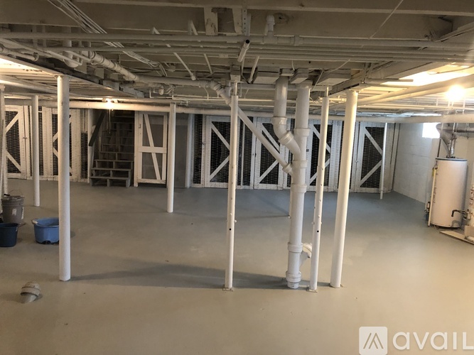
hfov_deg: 63.5
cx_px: 237
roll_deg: -0.7
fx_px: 383
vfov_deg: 49.7
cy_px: 178
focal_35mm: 28
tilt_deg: -8.2
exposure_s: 1/11
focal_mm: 3.99
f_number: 1.8
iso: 100
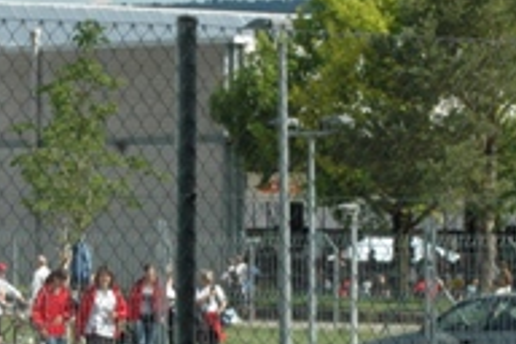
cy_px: 288
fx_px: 5016
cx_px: 86
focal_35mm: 350
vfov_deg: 3.9
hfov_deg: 5.9
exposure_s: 1/640
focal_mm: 70
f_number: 13
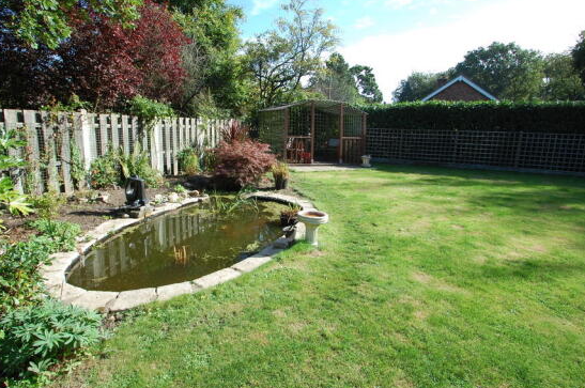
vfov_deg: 67.0
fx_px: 292
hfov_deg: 90.1
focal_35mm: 18
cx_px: 284
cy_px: 174
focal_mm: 10
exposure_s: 1/200
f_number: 7.1
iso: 200
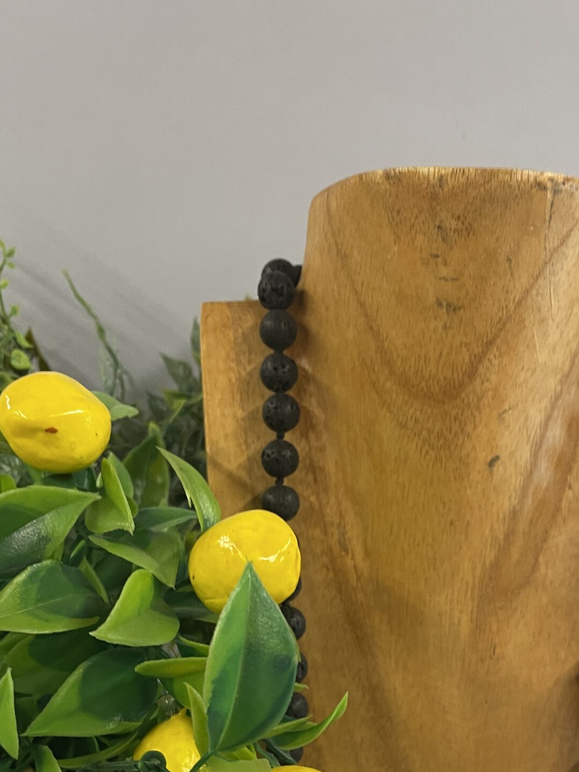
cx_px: 343
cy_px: 647
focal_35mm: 46
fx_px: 1026
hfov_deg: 31.4
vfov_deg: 39.2
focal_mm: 4.2
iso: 125
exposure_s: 1/50
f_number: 1.6
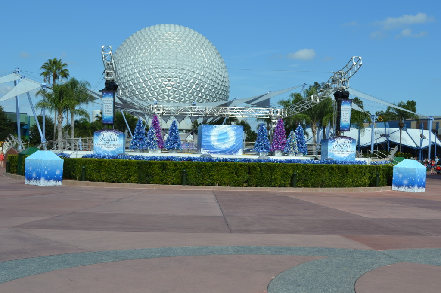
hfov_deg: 41.1
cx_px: 220
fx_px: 588
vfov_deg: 28.1
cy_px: 146
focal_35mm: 48
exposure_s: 1/250
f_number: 8
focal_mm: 32
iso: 100
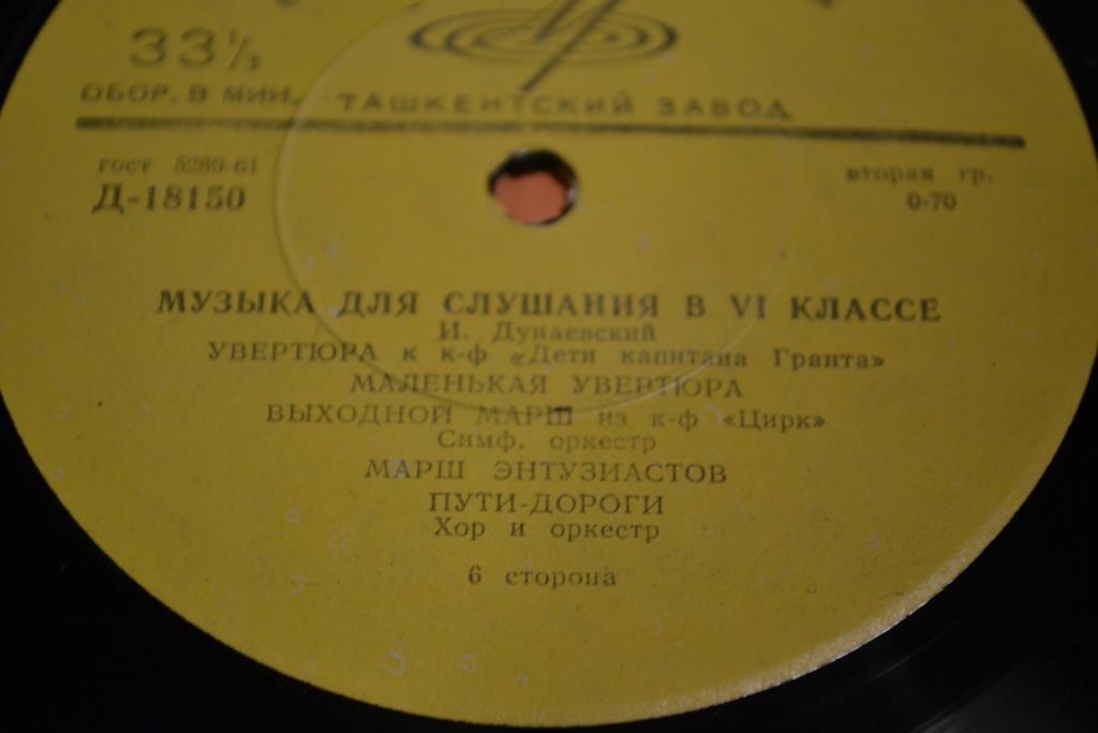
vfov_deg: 16.6
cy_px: 366
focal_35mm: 82
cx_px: 549
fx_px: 2516
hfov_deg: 24.6
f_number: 5.6
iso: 900
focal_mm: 55
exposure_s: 1/15
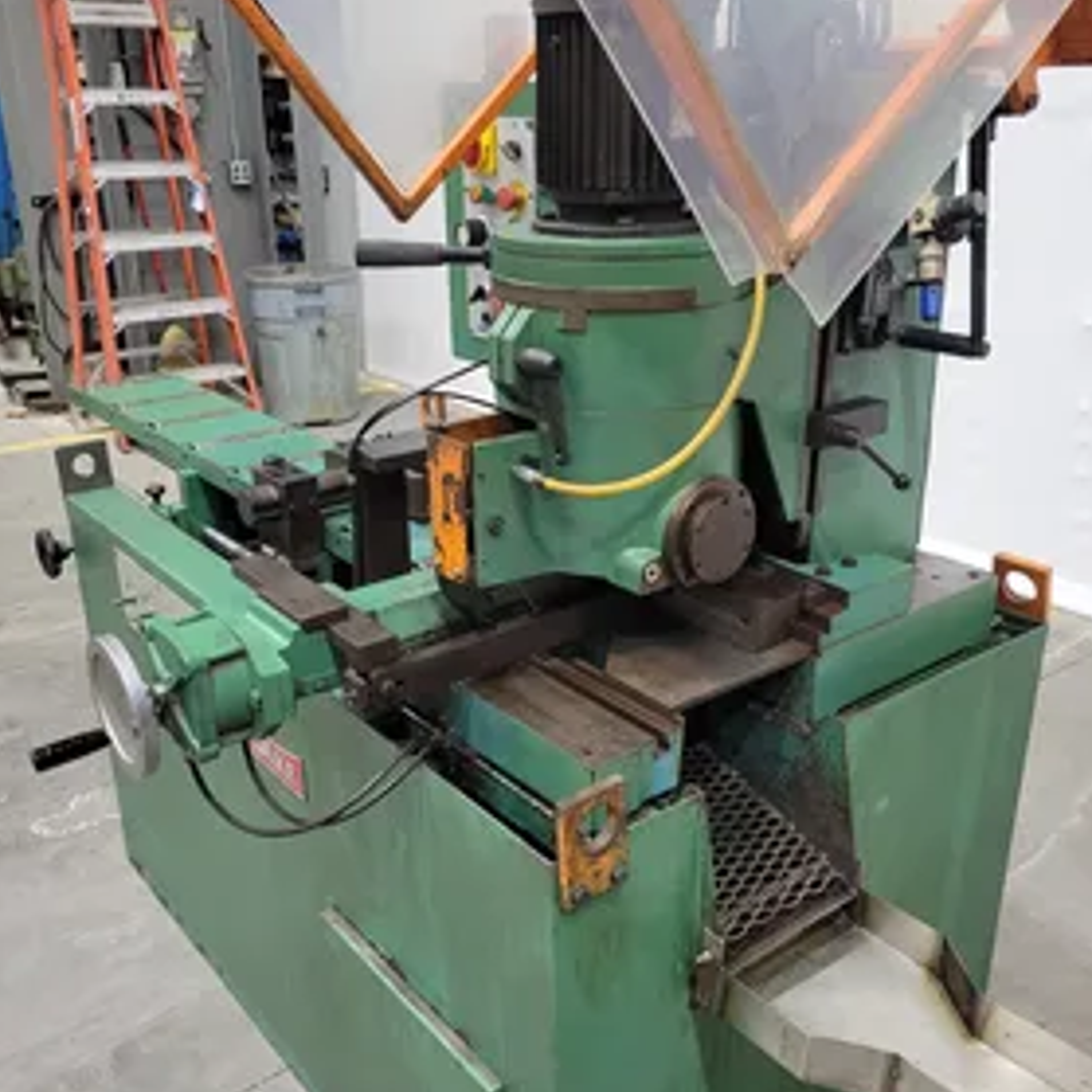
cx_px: 528
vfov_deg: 49.7
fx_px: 1178
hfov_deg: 49.7
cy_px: 575
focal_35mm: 33
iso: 400
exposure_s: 1/39
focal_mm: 5.4
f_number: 1.8
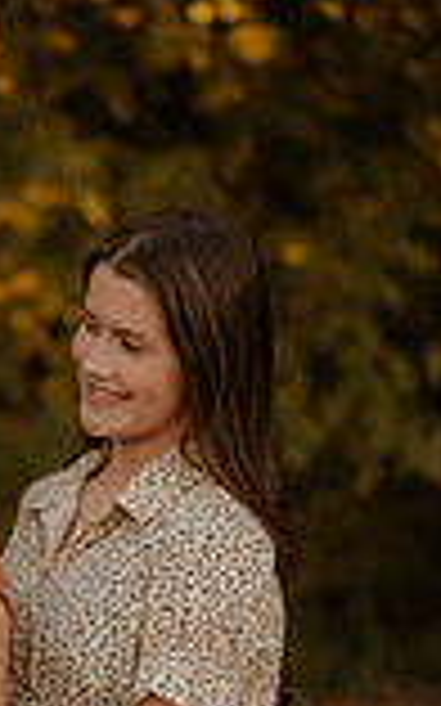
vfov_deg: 14.2
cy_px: 639
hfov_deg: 8.9
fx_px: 2810
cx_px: 43
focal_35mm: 146
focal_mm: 50
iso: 250
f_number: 2
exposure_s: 1/640
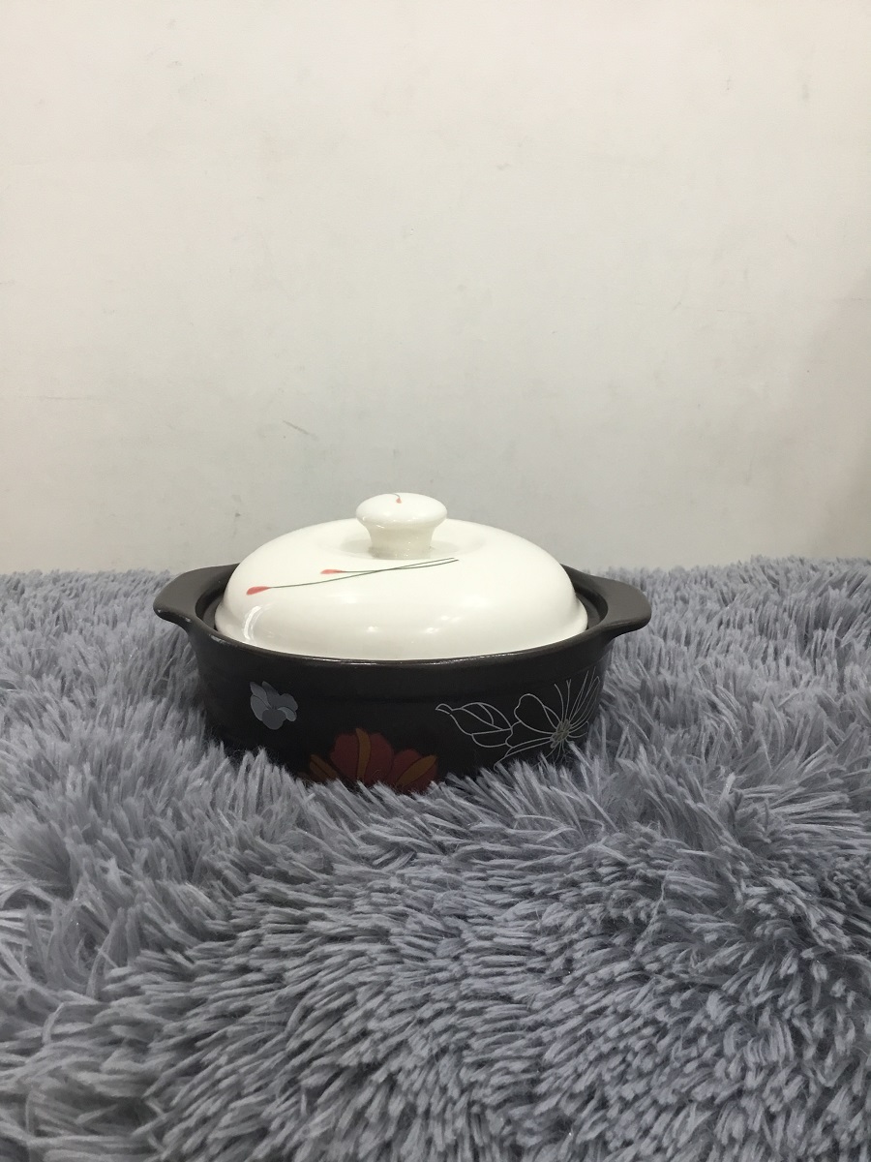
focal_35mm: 31
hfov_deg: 45.4
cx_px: 436
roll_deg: +0.5
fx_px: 1040
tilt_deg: -15.2
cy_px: 581
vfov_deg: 58.4
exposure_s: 1/33
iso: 100
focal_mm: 3.3
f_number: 2.4
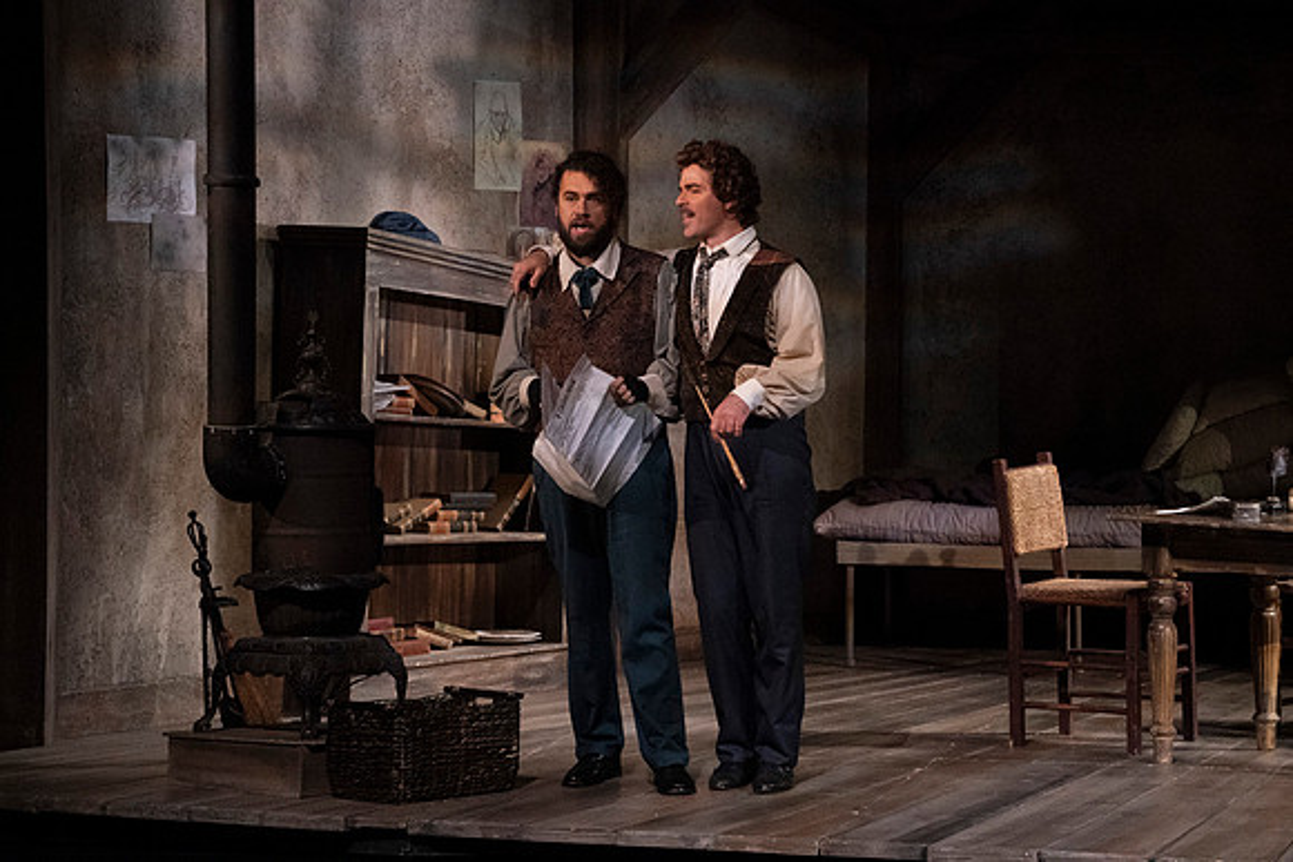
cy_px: 431
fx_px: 7185
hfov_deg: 10.3
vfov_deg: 6.9
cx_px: 646
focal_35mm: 200
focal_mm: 200
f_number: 11
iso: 16000
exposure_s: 1/320
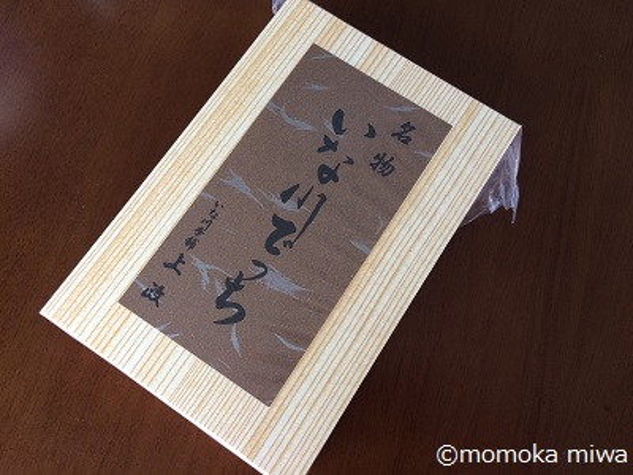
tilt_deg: -76.0
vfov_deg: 48.2
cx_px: 316
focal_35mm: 29
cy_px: 238
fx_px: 530
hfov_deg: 61.7
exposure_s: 1/40
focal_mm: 4.15
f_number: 2.2
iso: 40
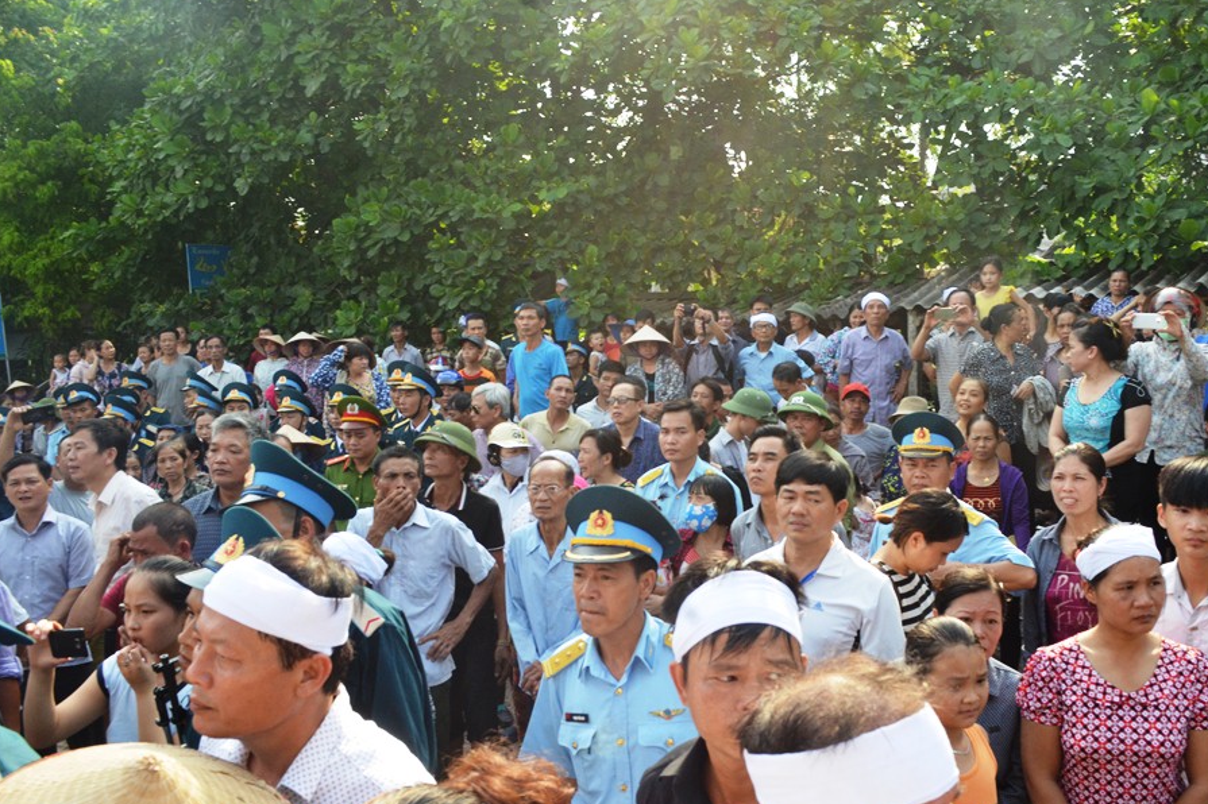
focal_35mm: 33
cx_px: 661
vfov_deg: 39.9
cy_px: 422
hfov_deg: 57.1
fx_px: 1107
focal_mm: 20
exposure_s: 1/250
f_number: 10
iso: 800
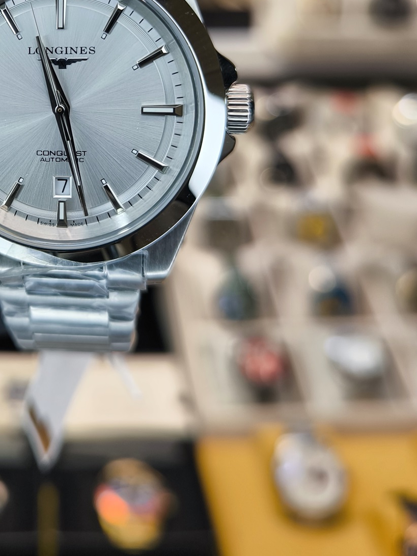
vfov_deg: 40.4
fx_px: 723
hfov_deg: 31.2
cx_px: 73
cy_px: 116
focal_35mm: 45
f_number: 1.9
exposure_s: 1/100
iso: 50
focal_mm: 6.92
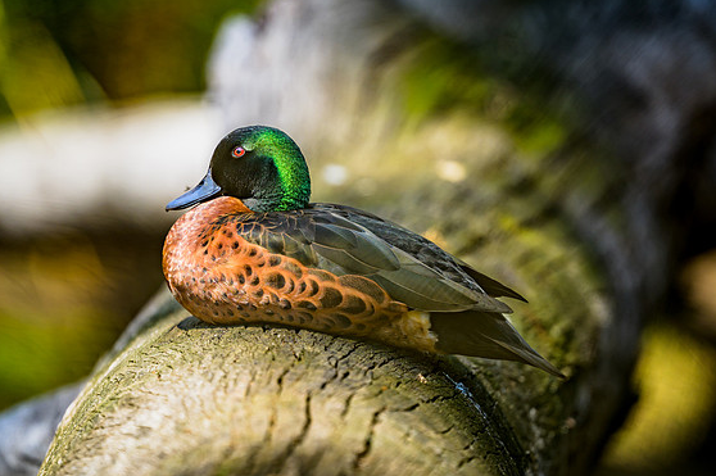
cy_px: 210
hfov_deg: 3.5
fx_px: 11684
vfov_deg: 2.3
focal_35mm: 588
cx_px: 332
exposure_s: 1/800
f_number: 2.8
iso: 140
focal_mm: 400
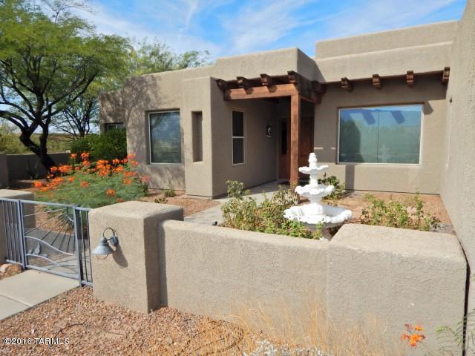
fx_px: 302
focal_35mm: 22
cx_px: 238
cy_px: 178
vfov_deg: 61.1
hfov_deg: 76.4
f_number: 6
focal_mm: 4
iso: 125
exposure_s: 1/500
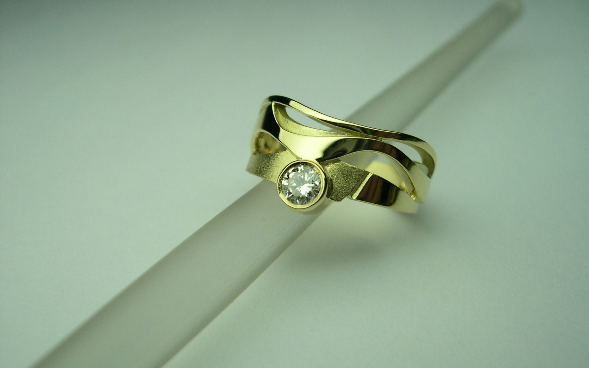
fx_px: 658
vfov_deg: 31.2
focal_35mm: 41
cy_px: 198
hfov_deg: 48.2
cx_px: 299
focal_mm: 8
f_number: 2.8
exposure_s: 1/558
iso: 100
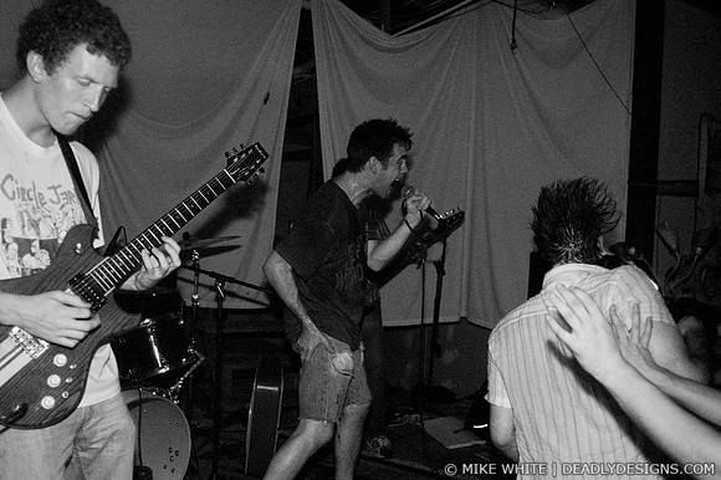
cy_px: 240
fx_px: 600
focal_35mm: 30
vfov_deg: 43.6
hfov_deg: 62.0
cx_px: 360
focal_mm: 20
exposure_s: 1/30
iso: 1600
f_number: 2.8
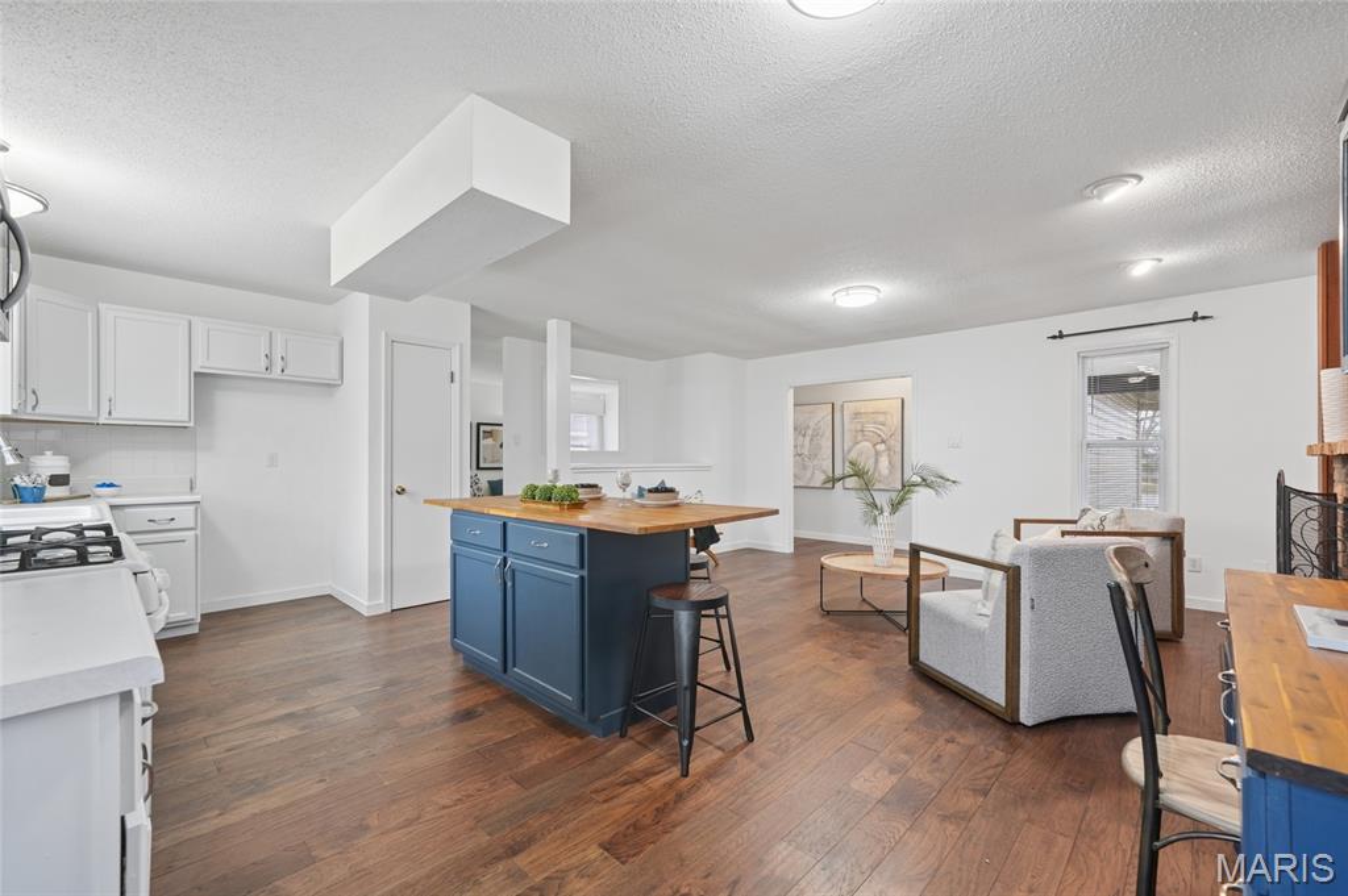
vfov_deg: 81.1
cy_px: 448
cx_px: 674
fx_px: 524
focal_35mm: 14
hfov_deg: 104.3
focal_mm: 14
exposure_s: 1/8
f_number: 8
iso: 400
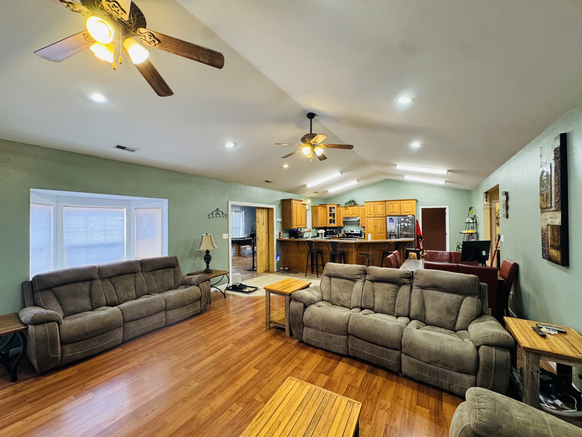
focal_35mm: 14
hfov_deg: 102.1
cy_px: 218
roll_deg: +0.3
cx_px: 291
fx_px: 235
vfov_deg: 85.7
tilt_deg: +0.7
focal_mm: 2.22
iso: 320
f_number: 2.2
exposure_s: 1/60
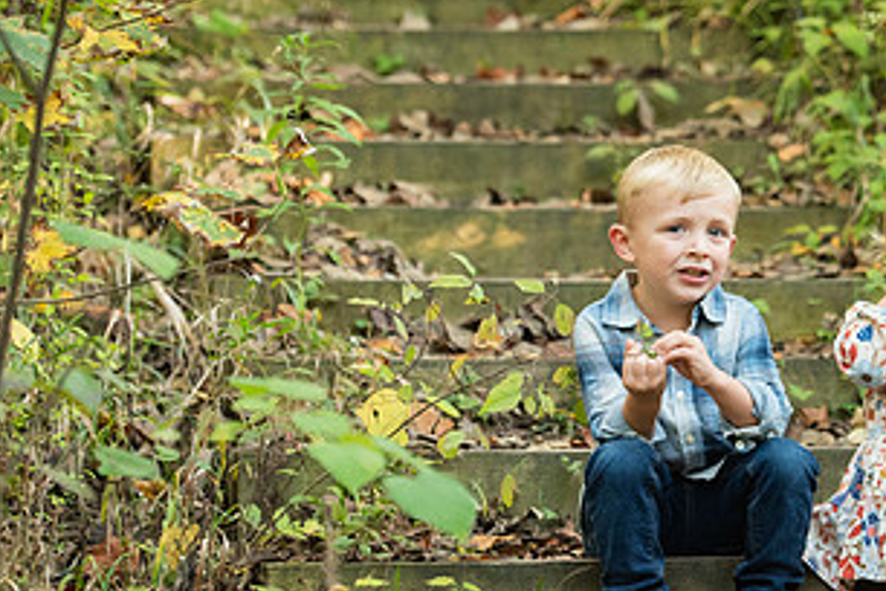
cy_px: 309
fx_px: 5119
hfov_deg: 9.8
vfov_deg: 6.6
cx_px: 822
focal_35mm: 208
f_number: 3.5
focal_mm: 105
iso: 1250
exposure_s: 1/500
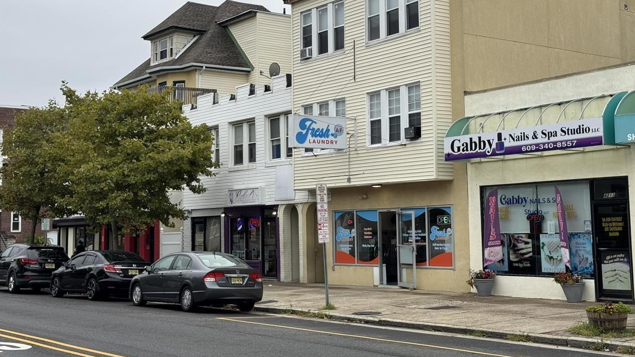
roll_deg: +0.1
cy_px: 149
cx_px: 321
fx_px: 892
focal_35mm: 53
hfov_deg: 39.2
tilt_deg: +5.1
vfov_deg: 22.6
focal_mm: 6.76
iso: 64
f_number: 1.78
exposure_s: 1/2611
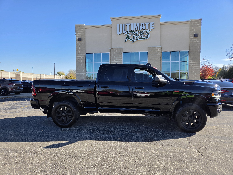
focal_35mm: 23
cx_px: 116
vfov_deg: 58.9
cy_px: 88
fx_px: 155
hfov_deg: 73.9
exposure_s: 1/2686
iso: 80
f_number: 1.8
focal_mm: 5.4
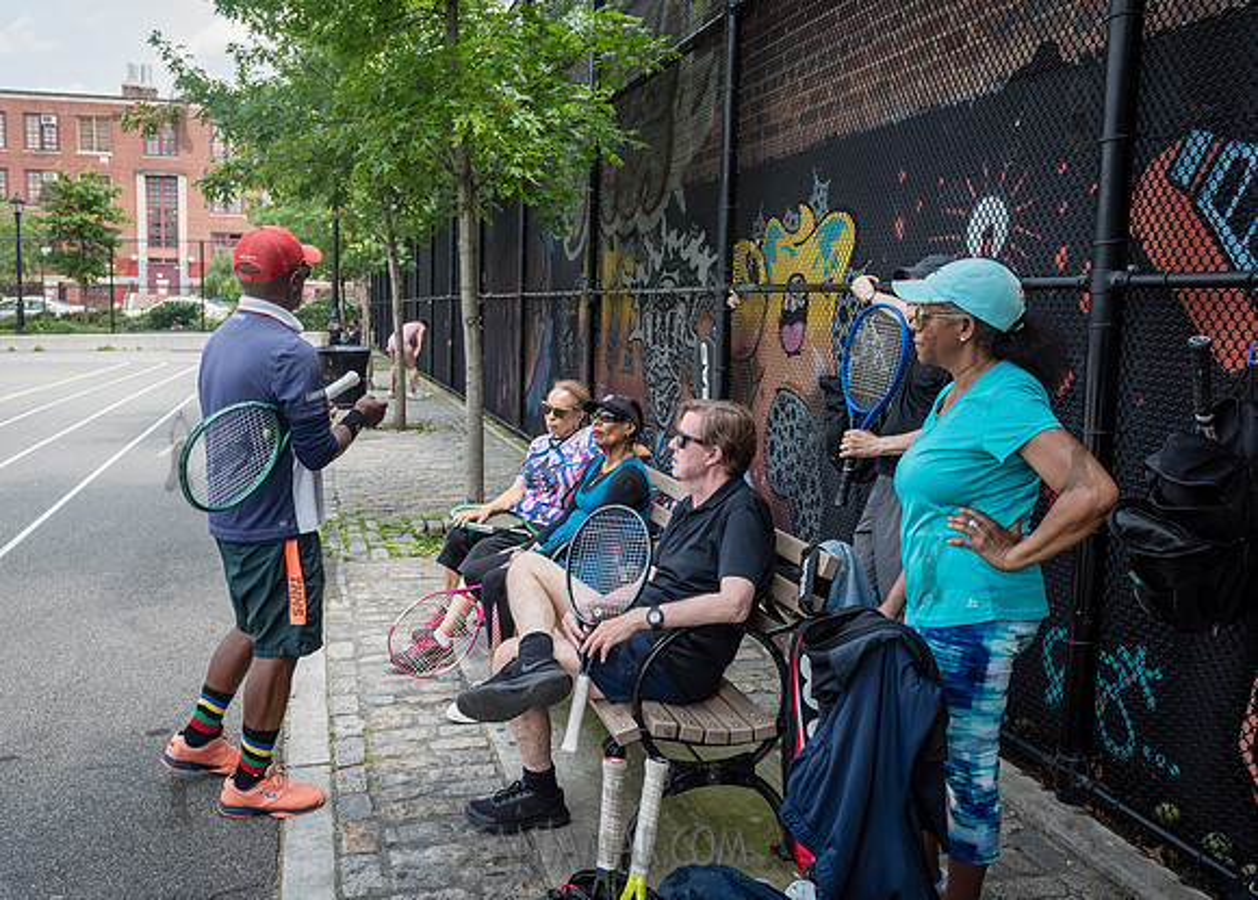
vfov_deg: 44.9
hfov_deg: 59.8
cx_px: 545
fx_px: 1089
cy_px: 424
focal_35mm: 30
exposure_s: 1/320
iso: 200
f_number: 4.5
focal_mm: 27
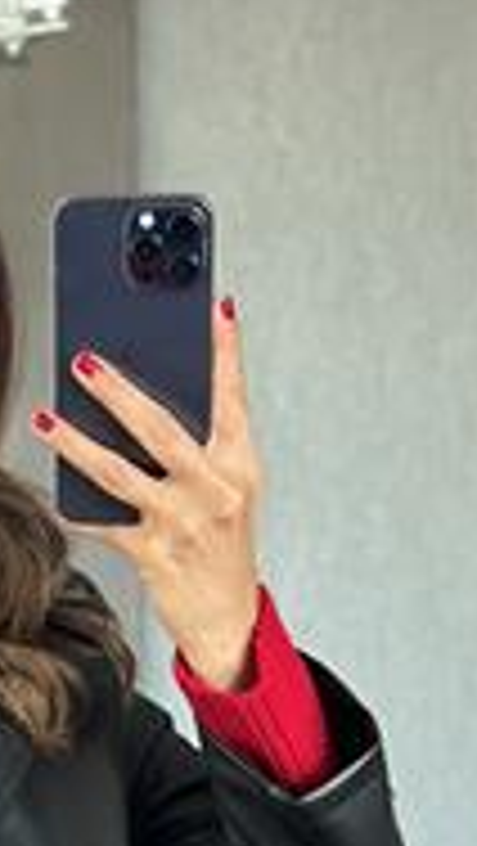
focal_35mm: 141
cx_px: -50
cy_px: 1080
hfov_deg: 8.5
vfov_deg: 14.6
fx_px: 3165
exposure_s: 1/60
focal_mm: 6.86
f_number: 1.78
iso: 200
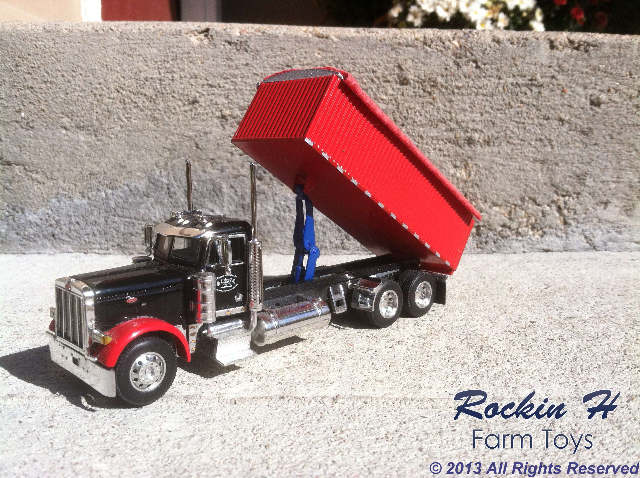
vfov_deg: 40.6
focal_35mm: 35
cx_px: 320
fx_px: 646
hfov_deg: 52.7
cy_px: 239
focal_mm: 3.85
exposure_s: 1/1765
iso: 80
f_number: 2.8
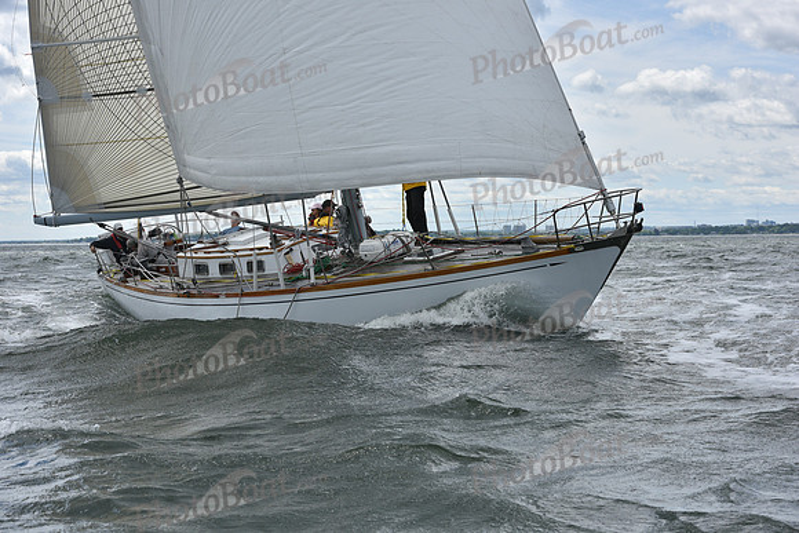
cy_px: 266
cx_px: 400
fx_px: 1554
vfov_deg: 19.5
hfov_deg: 28.8
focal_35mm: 70
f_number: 8
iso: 320
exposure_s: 1/1250
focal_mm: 70
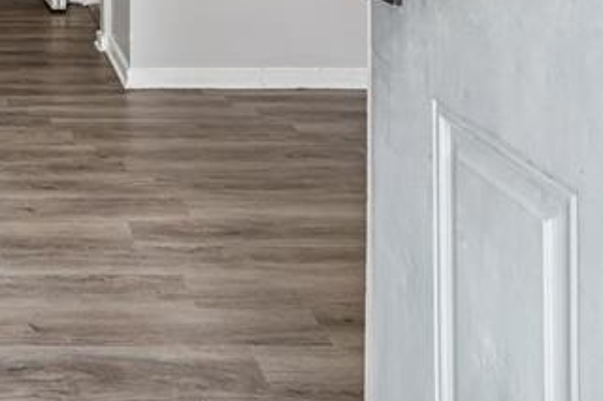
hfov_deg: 36.4
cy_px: -194
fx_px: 804
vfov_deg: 23.0
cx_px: -17
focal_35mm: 48
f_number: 7.1
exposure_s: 1/30
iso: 100
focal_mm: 10
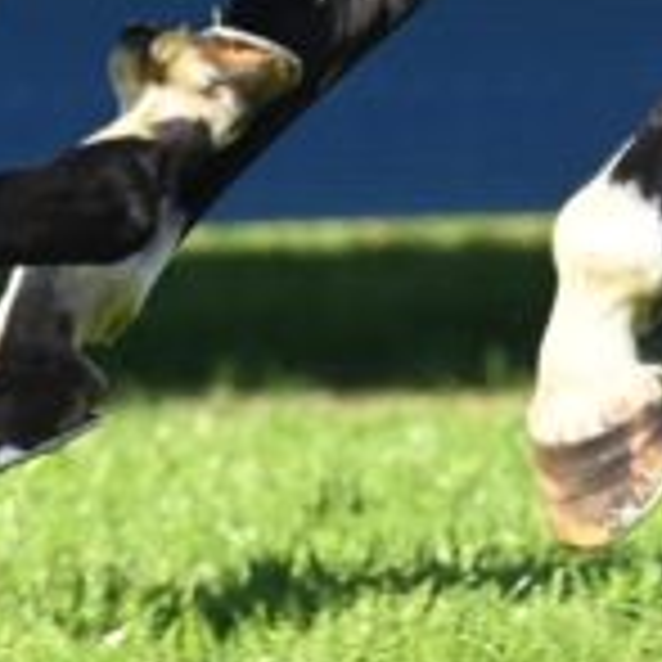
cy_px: -516
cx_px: 126
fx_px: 43424
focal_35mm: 2007
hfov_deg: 0.9
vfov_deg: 0.9
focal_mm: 340
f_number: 6.3
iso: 800
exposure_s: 1/1600
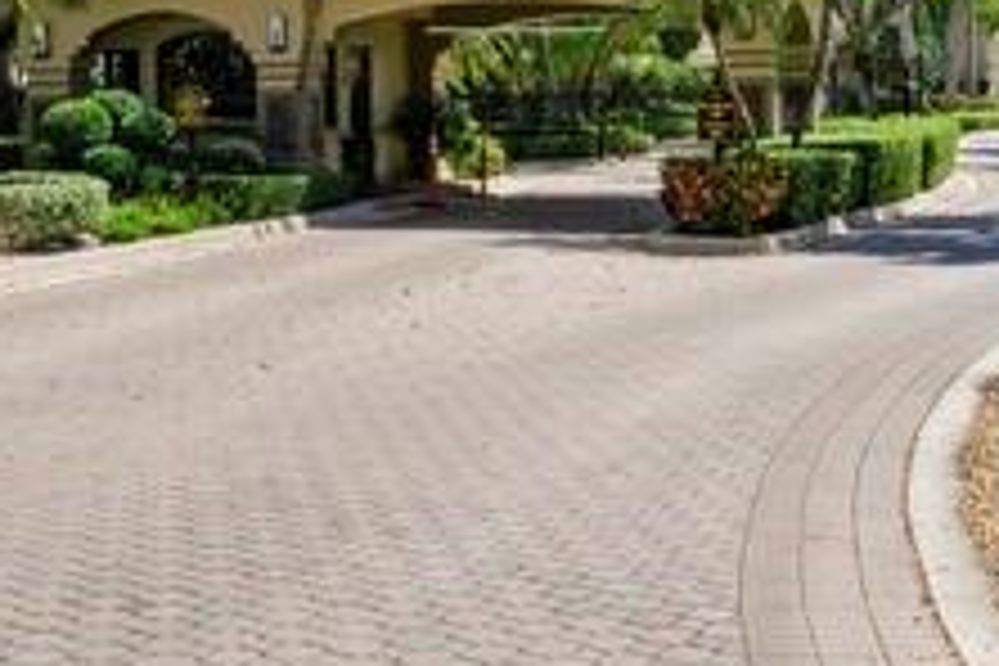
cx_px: 662
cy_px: 99
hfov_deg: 31.7
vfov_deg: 21.2
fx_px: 1748
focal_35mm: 63
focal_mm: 35
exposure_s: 1/750
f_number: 8
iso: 200
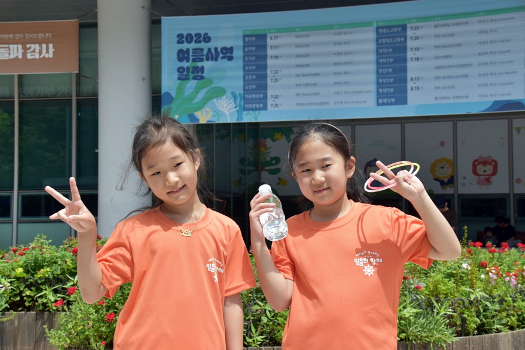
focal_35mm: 51
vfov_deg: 26.5
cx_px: 262
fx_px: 744
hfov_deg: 38.9
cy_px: 175
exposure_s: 1/320
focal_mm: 34
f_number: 9
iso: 200
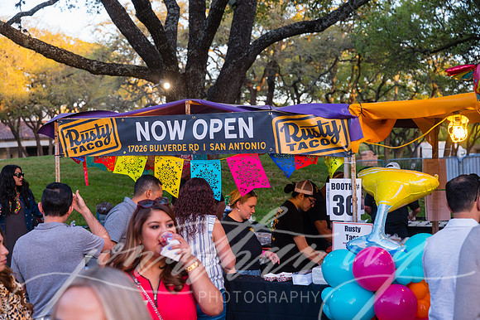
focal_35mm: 57
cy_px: 160
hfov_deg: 35.1
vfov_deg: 23.8
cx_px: 240
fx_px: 760
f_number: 4
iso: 1600
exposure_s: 1/800
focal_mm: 57
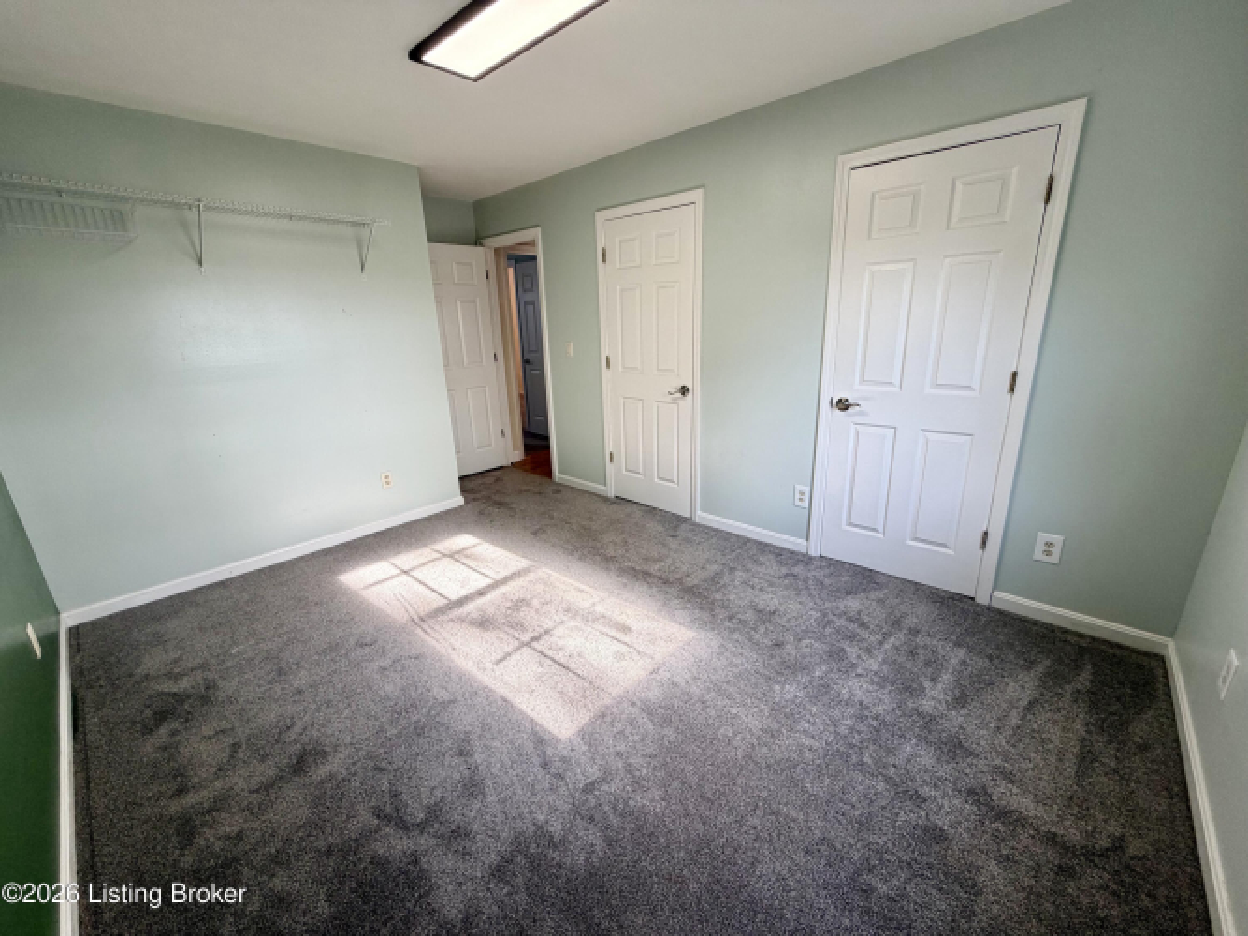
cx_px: 624
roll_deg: +2.6
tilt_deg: -16.3
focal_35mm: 14
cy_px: 468
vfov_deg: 85.7
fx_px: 505
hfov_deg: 102.1
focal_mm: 2.22
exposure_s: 1/121
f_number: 2.2
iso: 100
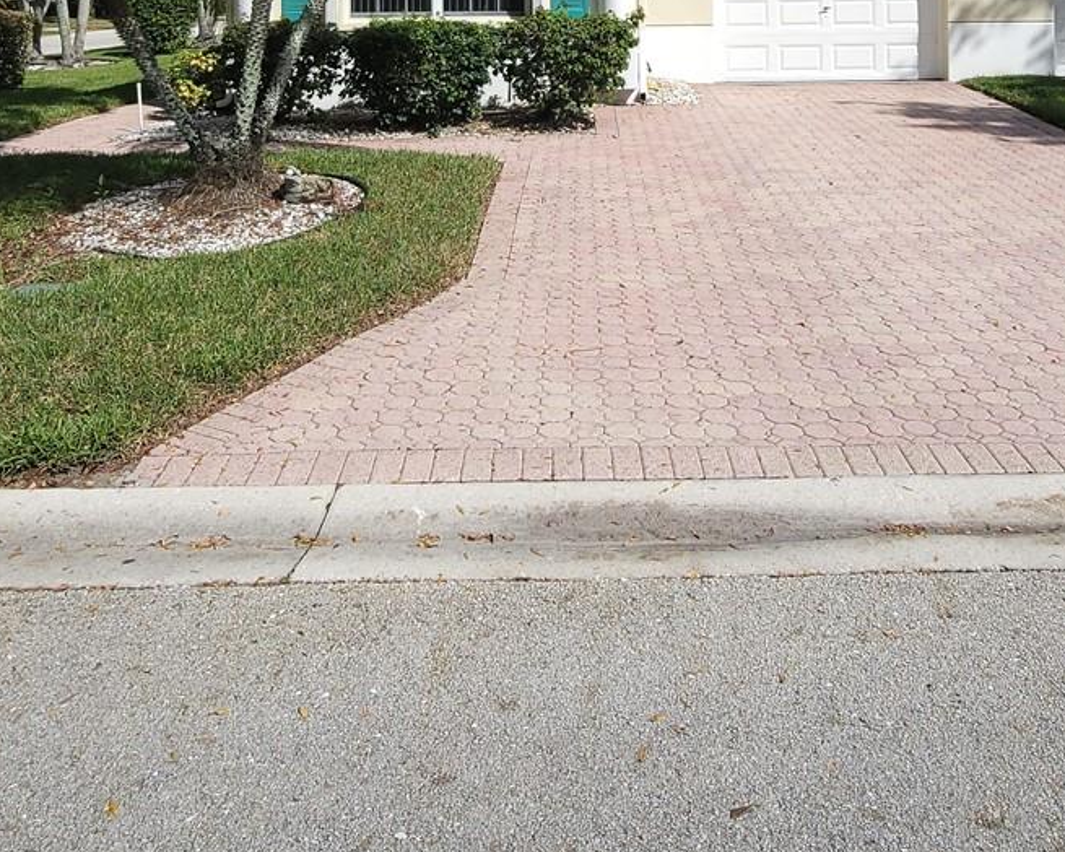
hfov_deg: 57.0
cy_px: 18
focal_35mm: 31
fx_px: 977
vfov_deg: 41.5
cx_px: 593
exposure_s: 1/2280
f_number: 2.2
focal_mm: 2.2
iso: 64
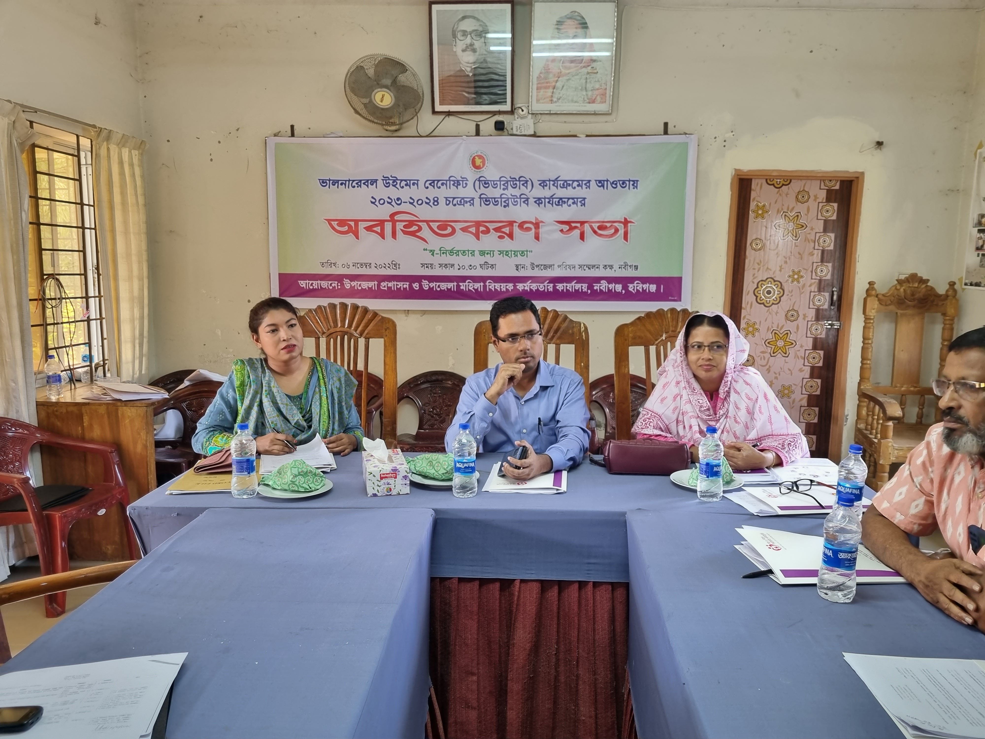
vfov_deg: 53.1
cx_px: 492
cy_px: 370
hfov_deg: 67.3
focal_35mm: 26
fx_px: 740
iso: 250
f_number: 1.8
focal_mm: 5.4
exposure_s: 1/50
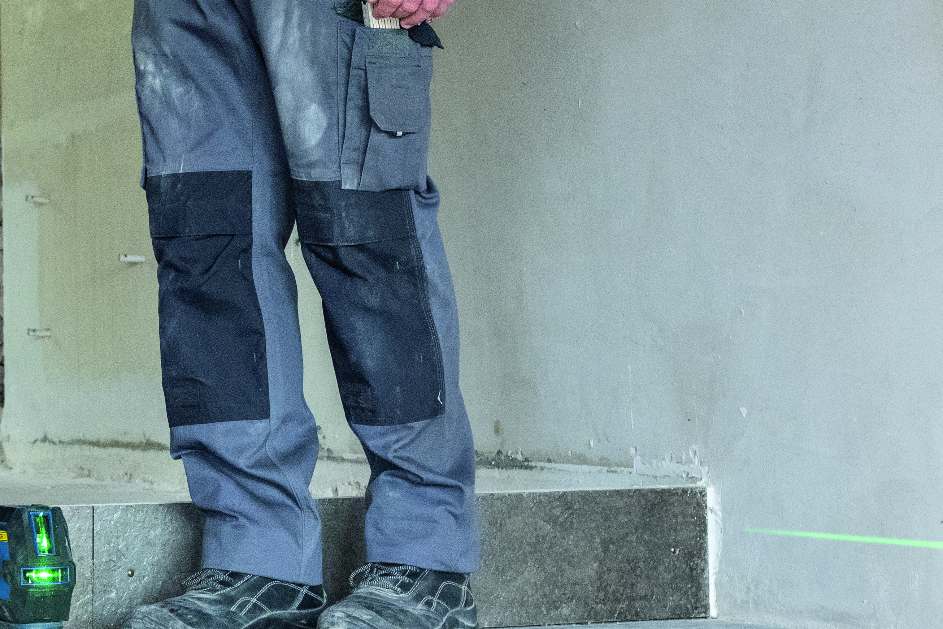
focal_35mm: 98
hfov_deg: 20.5
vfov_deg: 13.5
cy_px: -144
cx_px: 119
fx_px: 2567
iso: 4000
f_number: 6.3
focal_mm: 31
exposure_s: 1/80
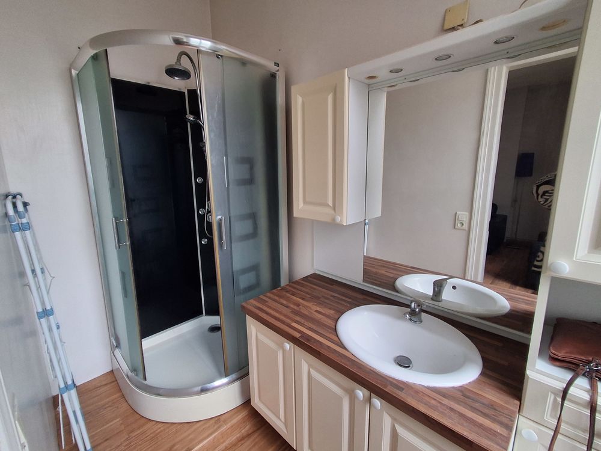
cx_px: 300
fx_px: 278
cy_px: 226
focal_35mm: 16
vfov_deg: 78.1
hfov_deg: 94.5
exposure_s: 1/50
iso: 200
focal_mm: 1.64
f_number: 2.2
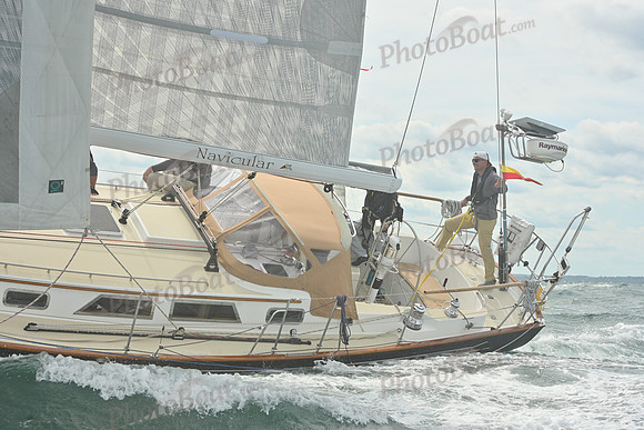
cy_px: 215
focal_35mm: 85
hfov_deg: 23.9
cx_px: 322
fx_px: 1521
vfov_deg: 16.1
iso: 320
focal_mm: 85
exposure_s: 1/1250
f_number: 10
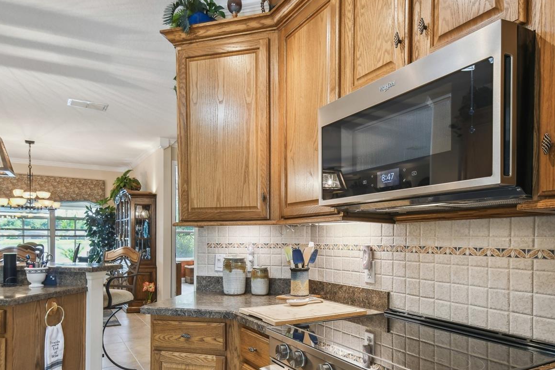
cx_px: 276
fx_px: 385
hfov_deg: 71.5
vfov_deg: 50.7
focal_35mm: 25
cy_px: 236
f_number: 7.1
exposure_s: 1/8
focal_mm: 12
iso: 100
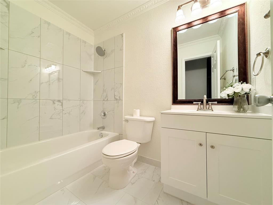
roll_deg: +0.2
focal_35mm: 14
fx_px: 110
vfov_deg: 85.7
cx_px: 136
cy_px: 102
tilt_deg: +1.3
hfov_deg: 102.1
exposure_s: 1/120
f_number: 2.2
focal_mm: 2.22
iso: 320
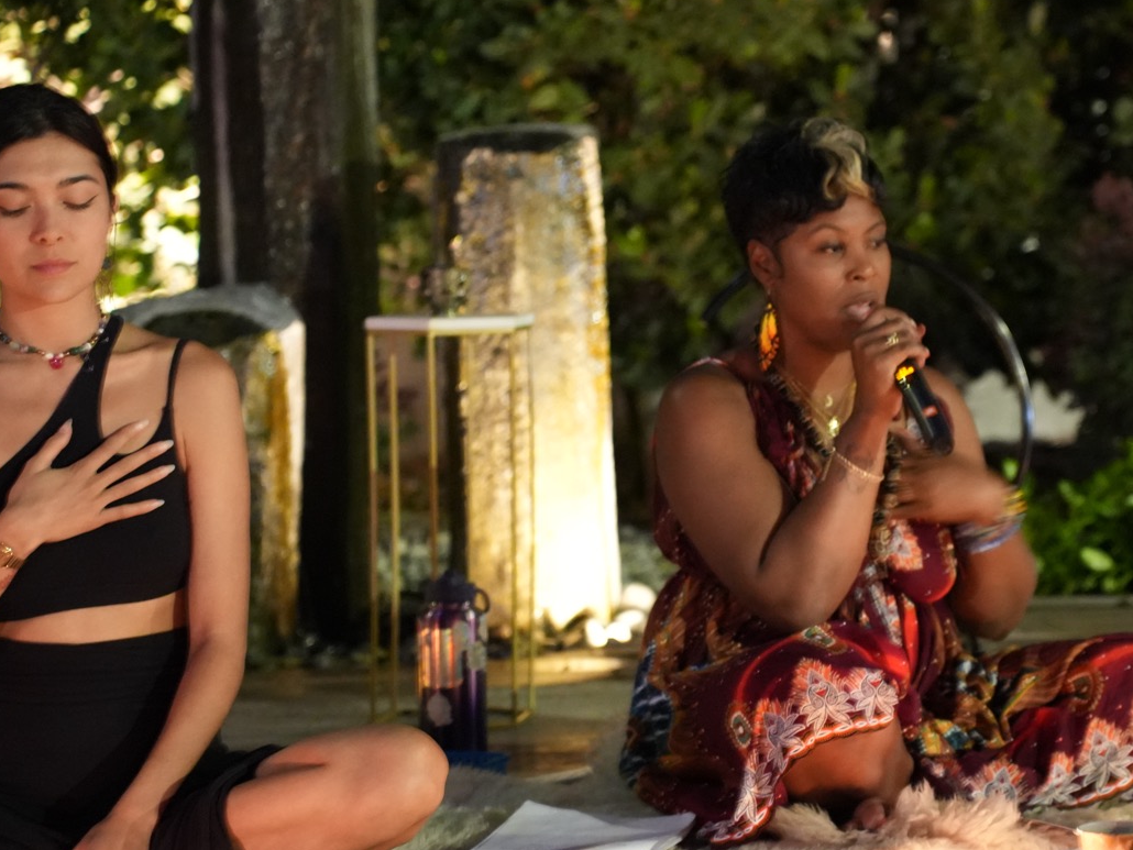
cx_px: 768
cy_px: 451
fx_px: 4125
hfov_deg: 15.6
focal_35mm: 126
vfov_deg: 11.8
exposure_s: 1/13
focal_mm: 75
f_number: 2.8
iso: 6400
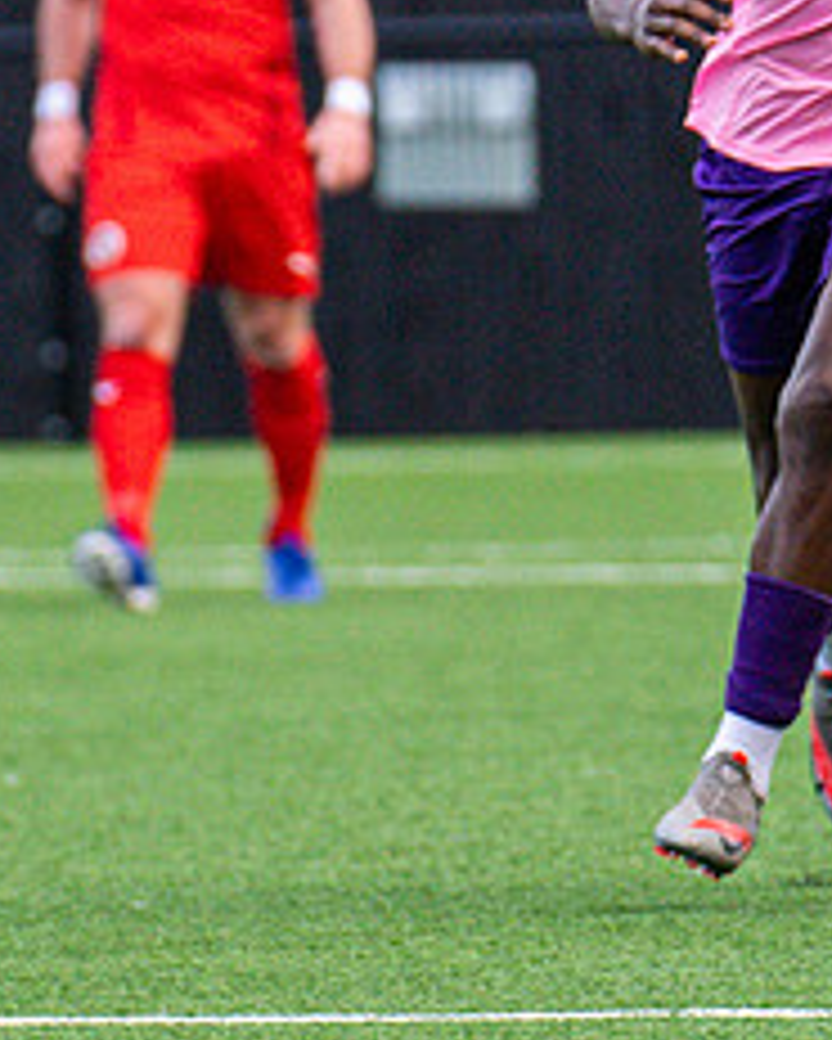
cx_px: 1017
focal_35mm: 1203
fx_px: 37004
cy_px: 505
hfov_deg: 1.3
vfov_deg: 1.6
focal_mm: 220
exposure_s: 1/1250
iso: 1250
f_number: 4
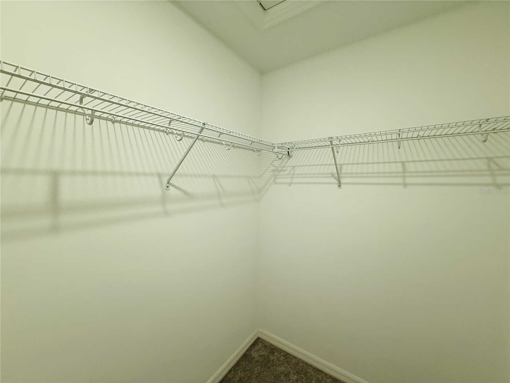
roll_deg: -1.0
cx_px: 255
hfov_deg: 102.1
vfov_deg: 85.7
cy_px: 192
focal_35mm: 14
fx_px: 206
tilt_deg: -0.6
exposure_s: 1/120
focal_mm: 2.22
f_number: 2.2
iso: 200
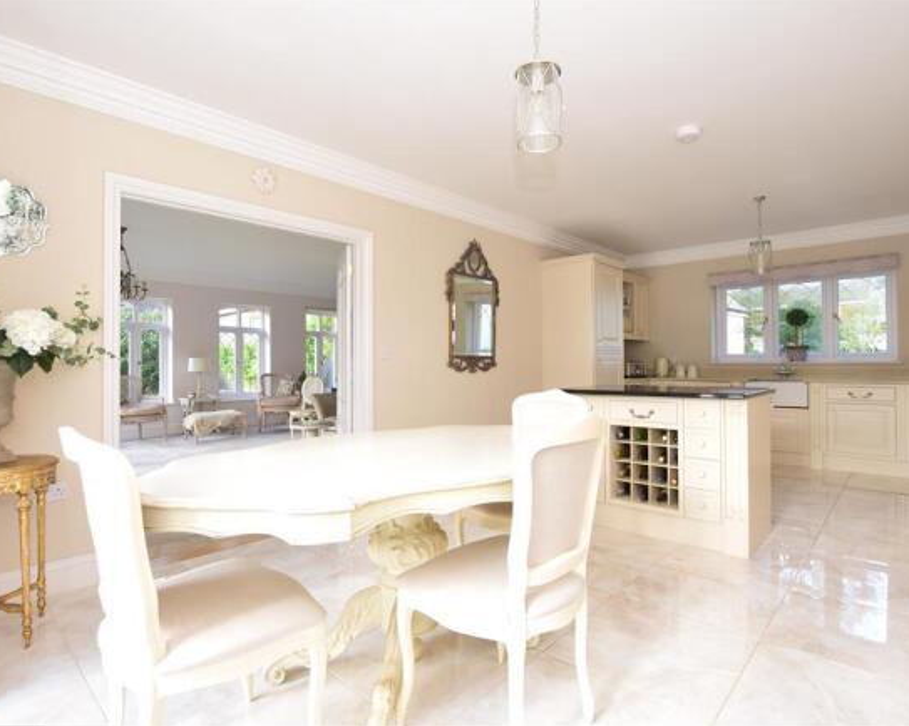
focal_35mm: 17
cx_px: 475
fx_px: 457
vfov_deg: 76.9
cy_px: 362
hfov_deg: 89.6
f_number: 5.6
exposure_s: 1/60
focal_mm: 10
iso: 400
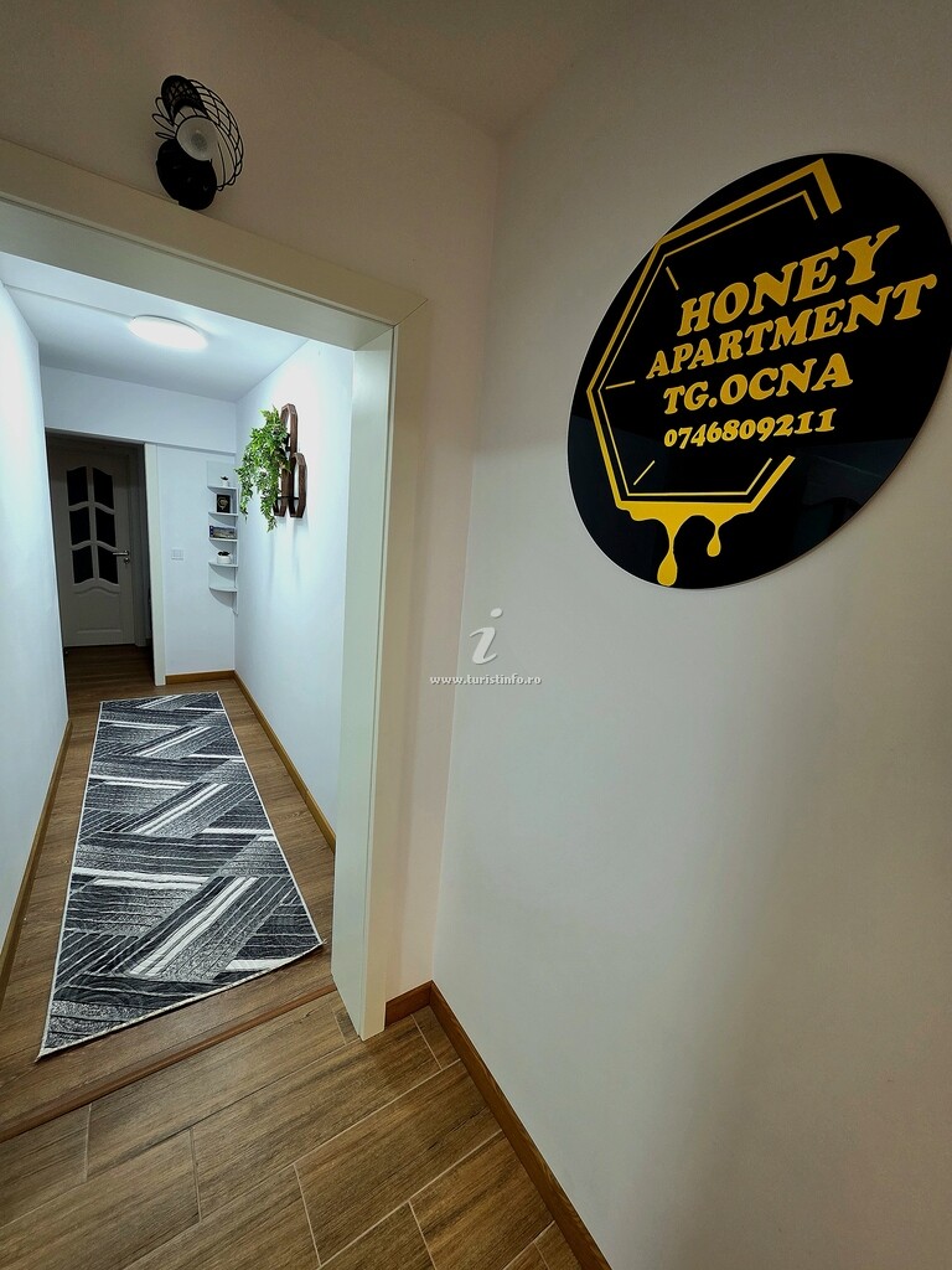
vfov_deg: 106.2
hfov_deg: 89.9
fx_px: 477
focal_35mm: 13
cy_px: 635
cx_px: 476
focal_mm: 2.2
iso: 200
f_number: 1.9
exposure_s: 1/50.3
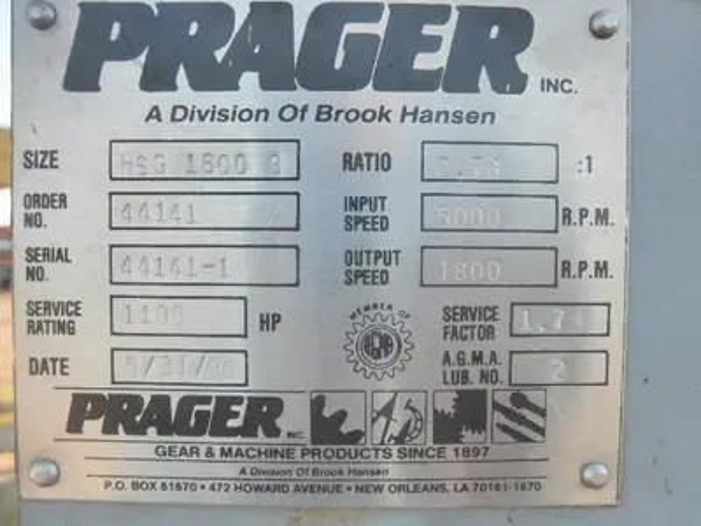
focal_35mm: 28
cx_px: 350
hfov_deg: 63.4
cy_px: 263
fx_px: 567
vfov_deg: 49.7
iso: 64
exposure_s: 1/160
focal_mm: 5
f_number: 3
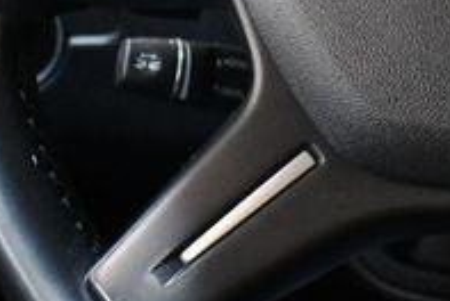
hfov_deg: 16.8
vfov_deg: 11.6
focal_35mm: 117
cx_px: 514
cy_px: -43
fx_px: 1465
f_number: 3.5
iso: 5600
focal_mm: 18
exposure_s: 1/60
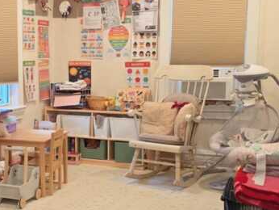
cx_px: 23
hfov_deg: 27.4
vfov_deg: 21.6
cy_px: 121
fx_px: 548
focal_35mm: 68
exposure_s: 1/120
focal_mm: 6.5
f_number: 1.4
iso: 200
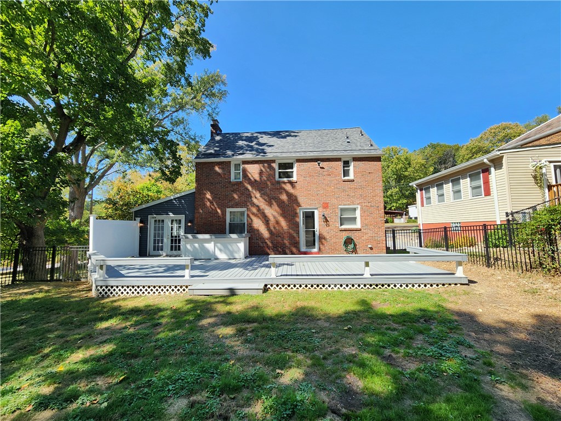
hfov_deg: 106.2
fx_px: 211
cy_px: 210
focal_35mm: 13
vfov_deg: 89.9
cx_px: 280
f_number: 2.2
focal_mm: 2.2
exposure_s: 1/777
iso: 50
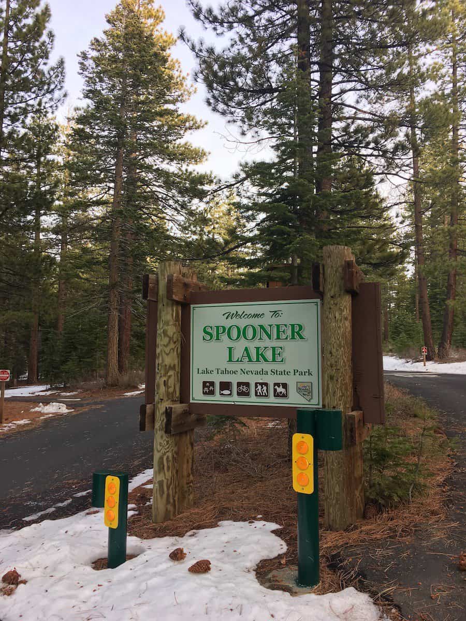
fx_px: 521
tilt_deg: +5.1
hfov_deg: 48.2
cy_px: 310
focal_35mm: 29
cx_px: 233
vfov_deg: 61.7
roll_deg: +0.3
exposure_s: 1/120
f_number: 2.2
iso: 25
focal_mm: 4.15
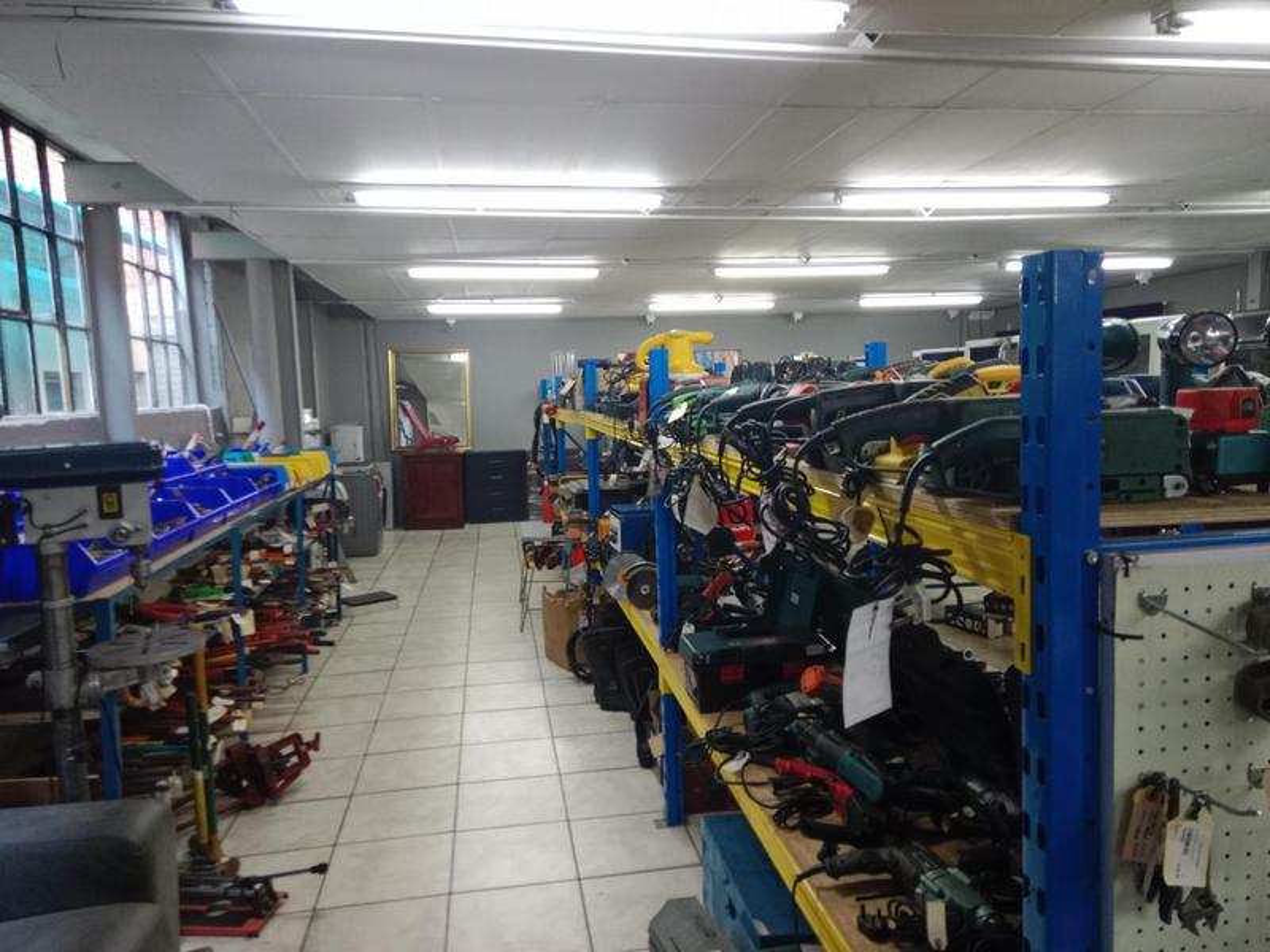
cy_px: 476
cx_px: 635
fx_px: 917
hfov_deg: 69.4
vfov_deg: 54.9
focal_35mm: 25
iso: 529
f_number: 2.2
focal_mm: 3.4
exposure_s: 1/33.3
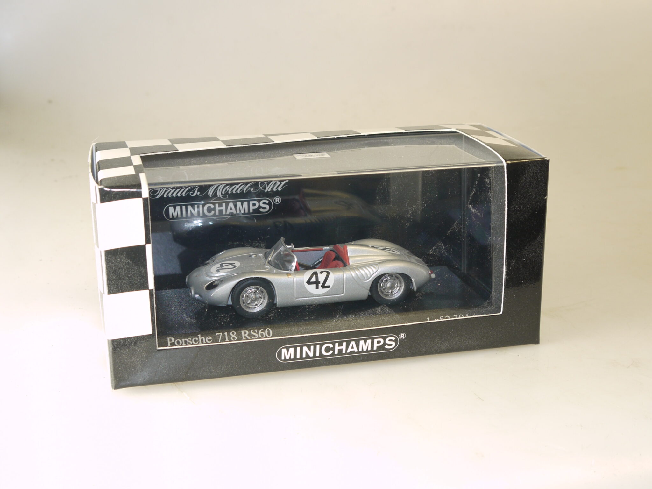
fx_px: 998
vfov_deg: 27.5
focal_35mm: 53
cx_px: 326
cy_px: 244
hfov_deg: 36.2
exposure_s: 1/20
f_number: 5.6
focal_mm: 19
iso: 100
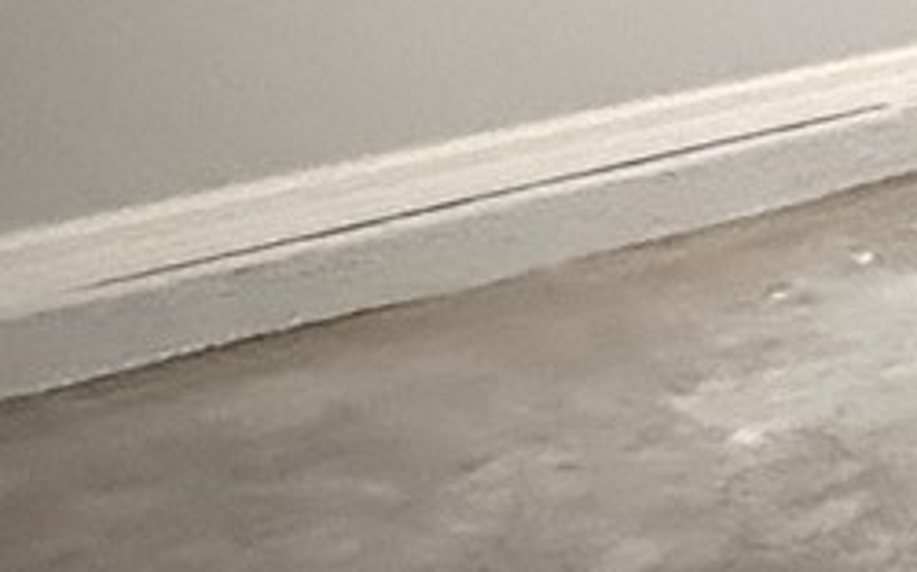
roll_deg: +0.5
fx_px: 2373
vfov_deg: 12.5
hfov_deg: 16.7
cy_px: -458
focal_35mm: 95
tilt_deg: -2.2
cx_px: 1819
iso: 1250
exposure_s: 1/40
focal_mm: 2.22
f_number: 2.2
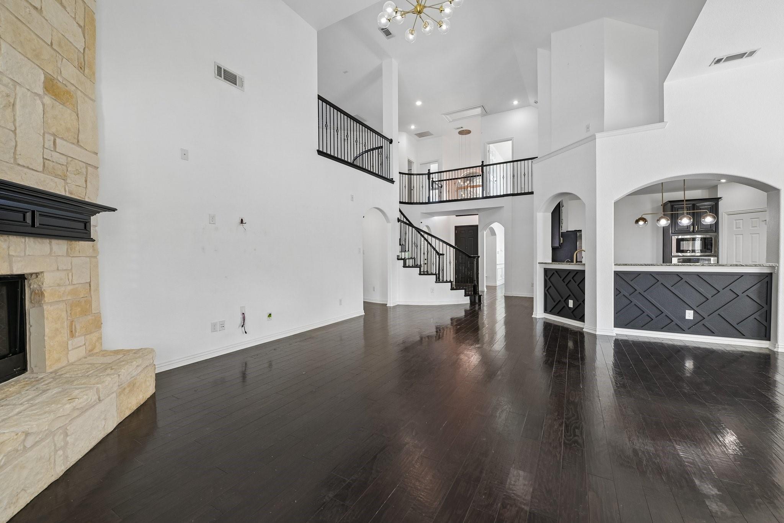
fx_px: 305
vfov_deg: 81.2
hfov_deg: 104.3
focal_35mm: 14
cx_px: 392
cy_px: 262
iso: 400
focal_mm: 14
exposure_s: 1/13
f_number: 8
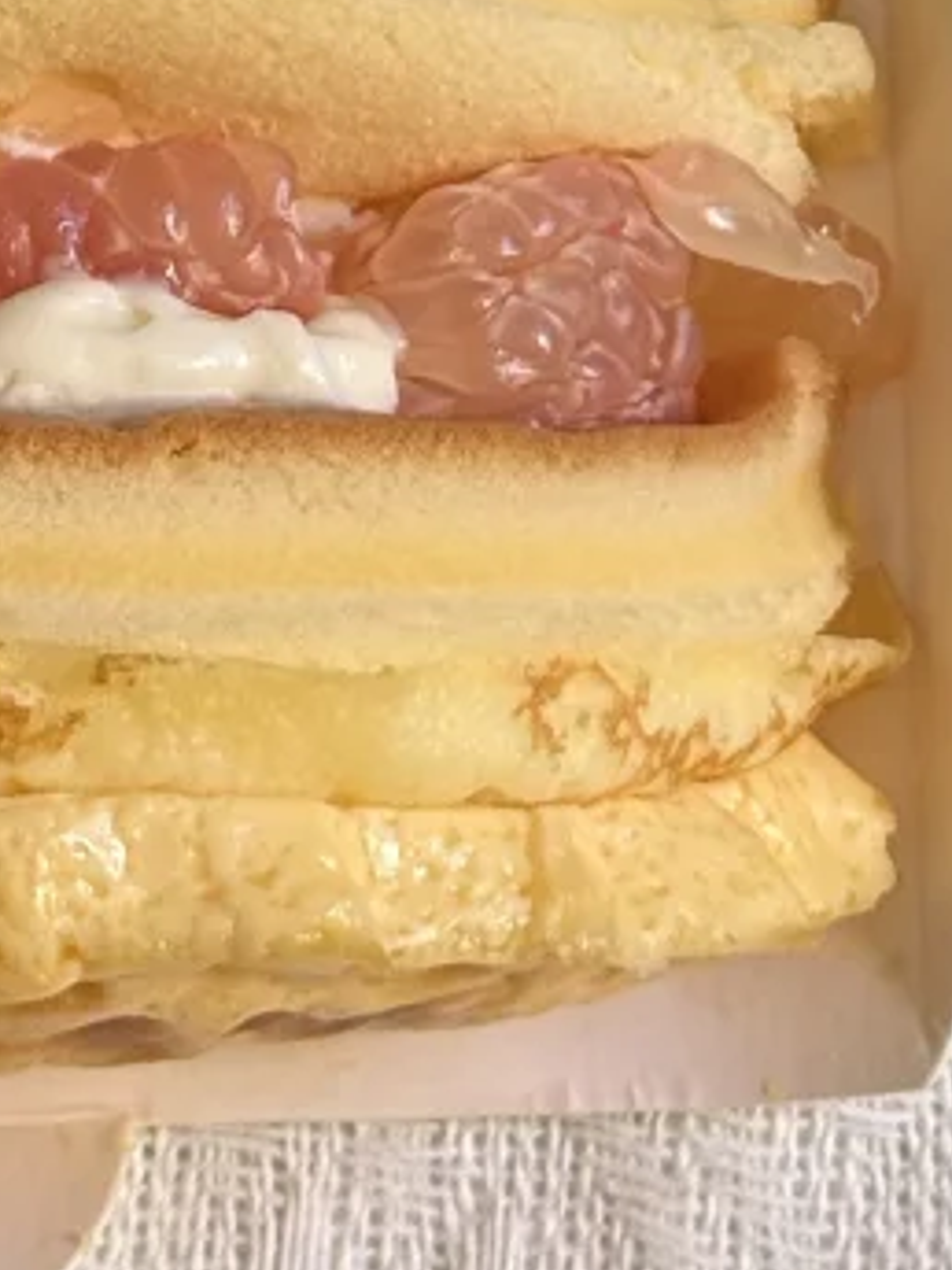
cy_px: -916
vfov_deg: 9.4
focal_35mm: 201
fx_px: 7370
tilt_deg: -63.0
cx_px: 399
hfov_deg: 7.4
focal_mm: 6.76
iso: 100
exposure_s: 1/82
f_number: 1.78
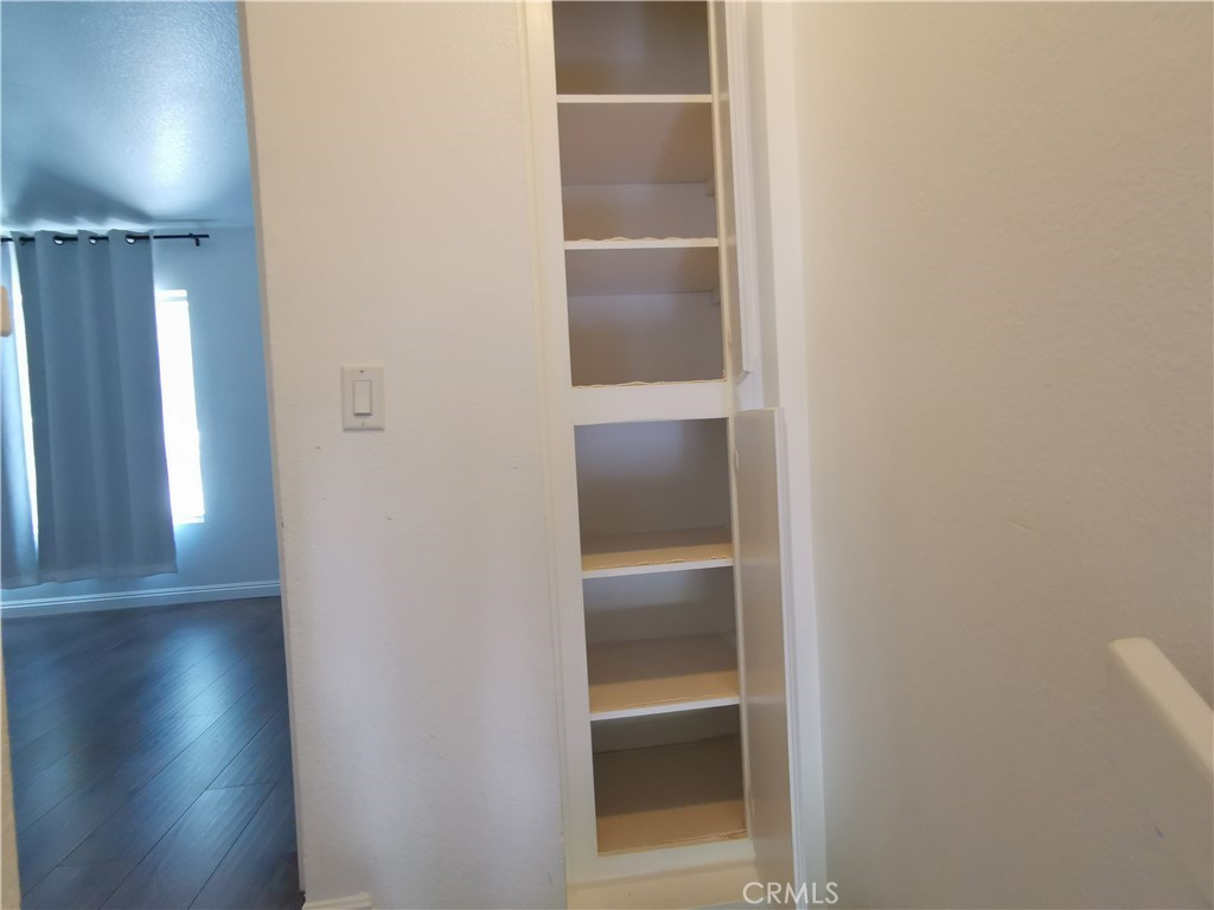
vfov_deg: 66.0
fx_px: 701
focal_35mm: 20
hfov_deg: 81.7
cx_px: 607
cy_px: 455
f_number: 2.2
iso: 400
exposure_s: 1/33.3
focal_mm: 2.35
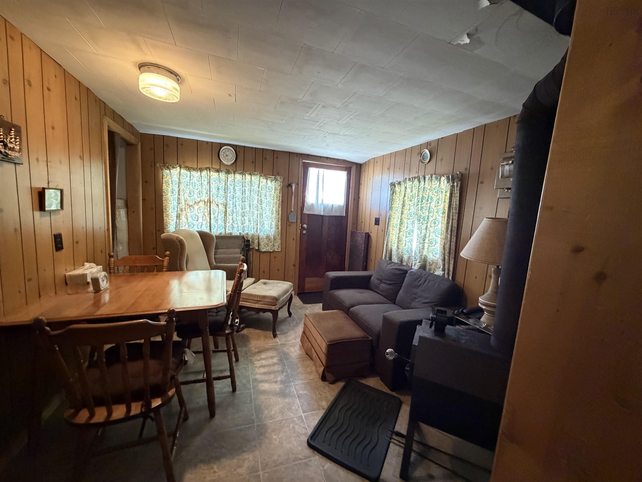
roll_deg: -3.7
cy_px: 241
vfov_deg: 85.7
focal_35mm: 14
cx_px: 321
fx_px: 260
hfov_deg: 102.1
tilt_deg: -7.0
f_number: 2.2
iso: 1000
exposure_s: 1/60
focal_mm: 2.22
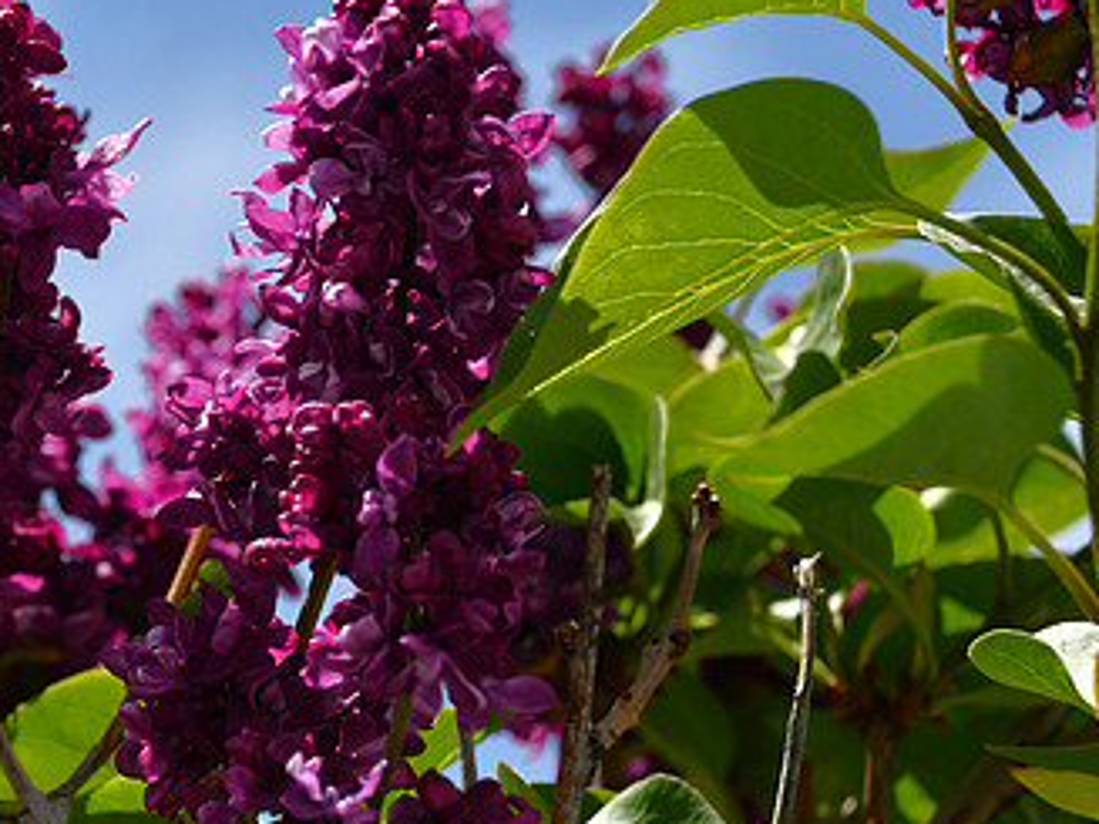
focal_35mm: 169
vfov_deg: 8.8
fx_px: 5363
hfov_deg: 11.6
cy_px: 338
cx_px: 195
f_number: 8
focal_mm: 66
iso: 140
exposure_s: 1/500
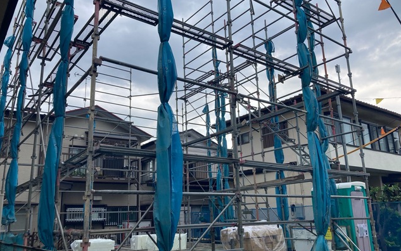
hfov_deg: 62.9
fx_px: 328
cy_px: 138
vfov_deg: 41.8
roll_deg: +0.2
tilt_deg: +14.2
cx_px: 201
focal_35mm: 30
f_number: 1.8
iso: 20
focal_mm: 3.99
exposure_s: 1/484
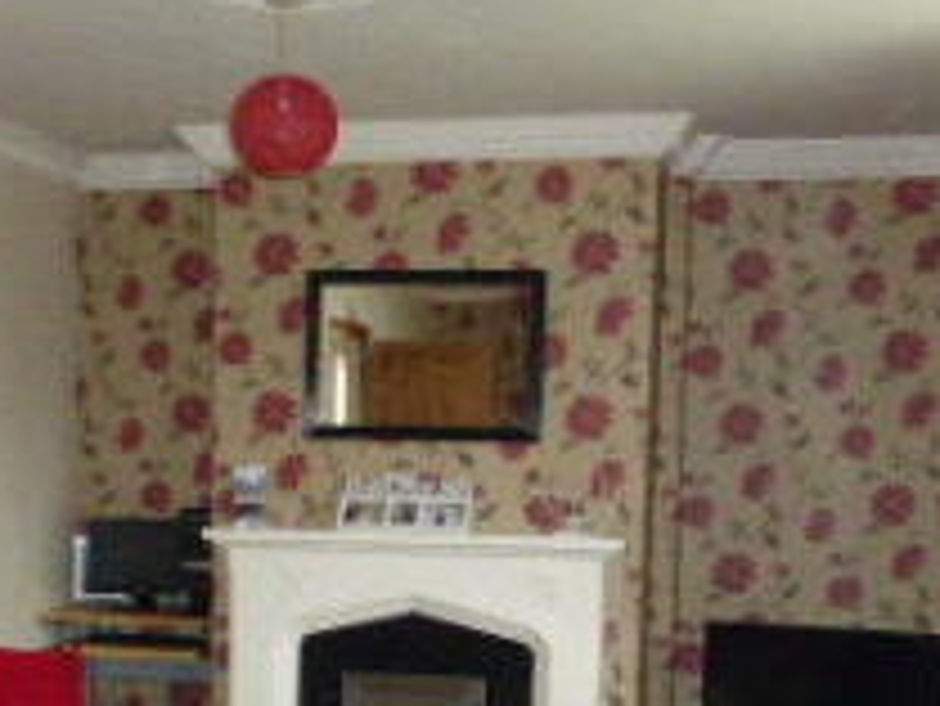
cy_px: 753
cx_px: 317
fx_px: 1820
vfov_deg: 21.0
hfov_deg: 28.8
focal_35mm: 67
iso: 800
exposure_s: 1/60
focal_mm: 4.3
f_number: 3.3
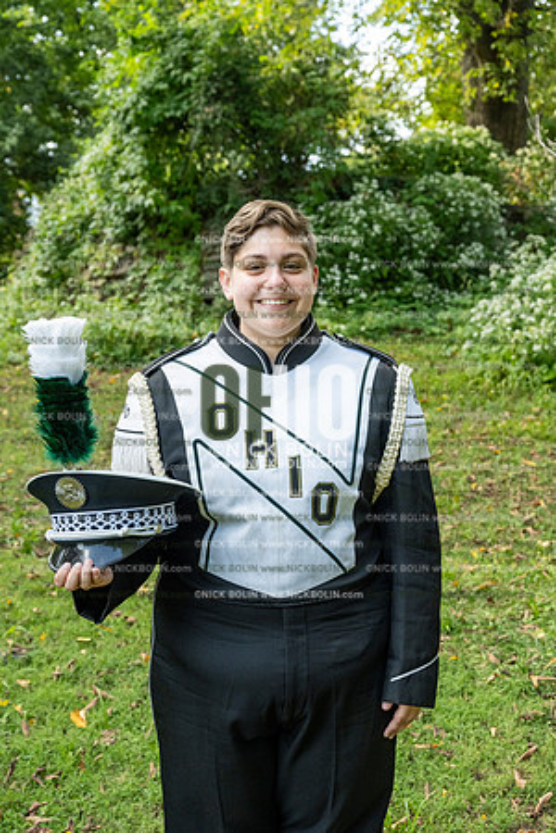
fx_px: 1019
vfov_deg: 44.5
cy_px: 416
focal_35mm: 44
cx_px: 278
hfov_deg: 30.5
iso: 1250
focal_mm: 44
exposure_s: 1/800
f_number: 5.6
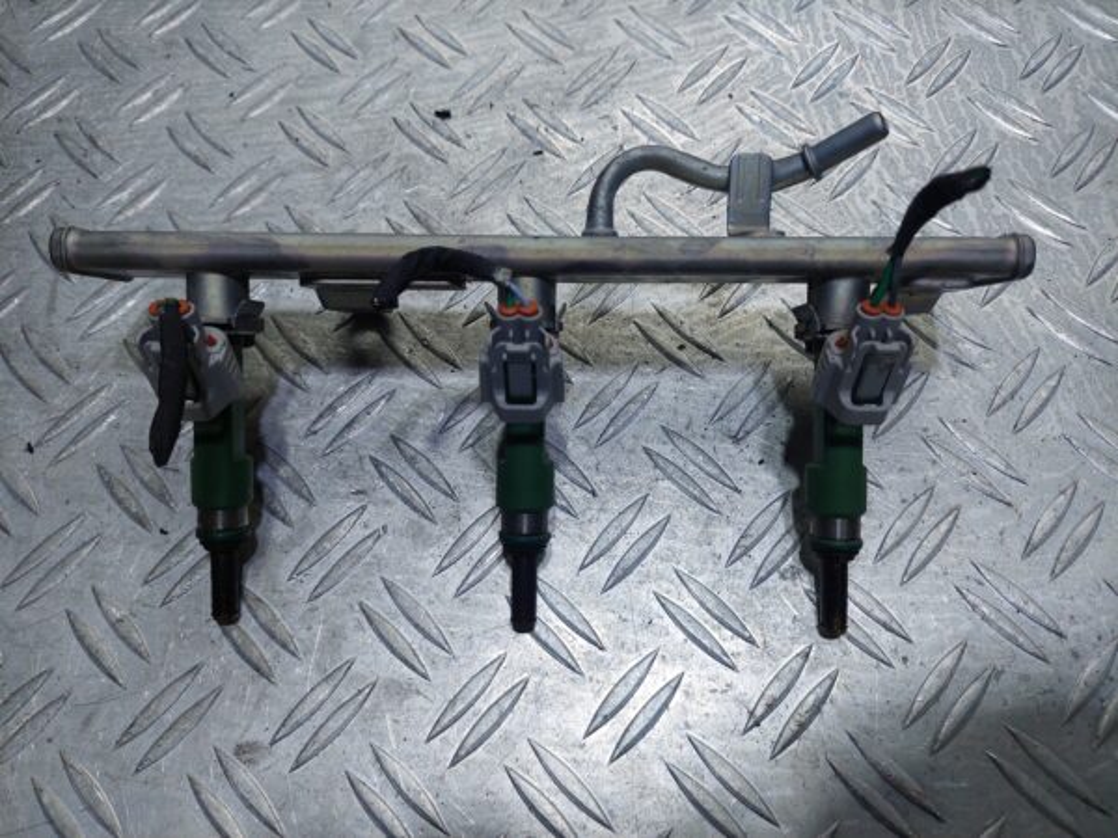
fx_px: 807
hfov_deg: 69.4
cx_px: 559
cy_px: 419
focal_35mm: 25
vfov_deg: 54.9
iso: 64
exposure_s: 1/100
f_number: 1.8
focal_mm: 5.23
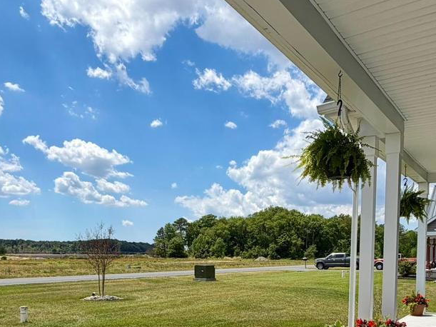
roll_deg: -0.2
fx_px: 416
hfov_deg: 55.2
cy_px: 281
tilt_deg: -3.5
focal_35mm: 33
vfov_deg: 40.4
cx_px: 248
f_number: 2.2
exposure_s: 1/1339
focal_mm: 2.22
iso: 20
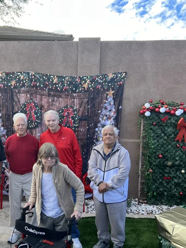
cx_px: 51
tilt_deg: -4.7
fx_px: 251
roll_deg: -0.6
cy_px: 124
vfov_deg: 52.6
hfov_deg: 39.8
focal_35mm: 35
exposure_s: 1/506
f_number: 1.5
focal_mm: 5.7
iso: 50
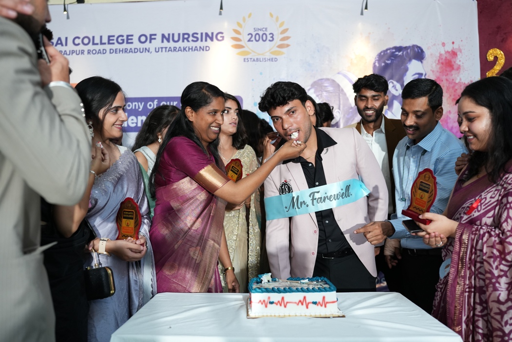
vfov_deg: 37.9
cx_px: 256
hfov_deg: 54.4
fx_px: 498
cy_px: 171
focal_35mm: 35
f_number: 2.8
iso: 1250
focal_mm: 35
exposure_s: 1/160
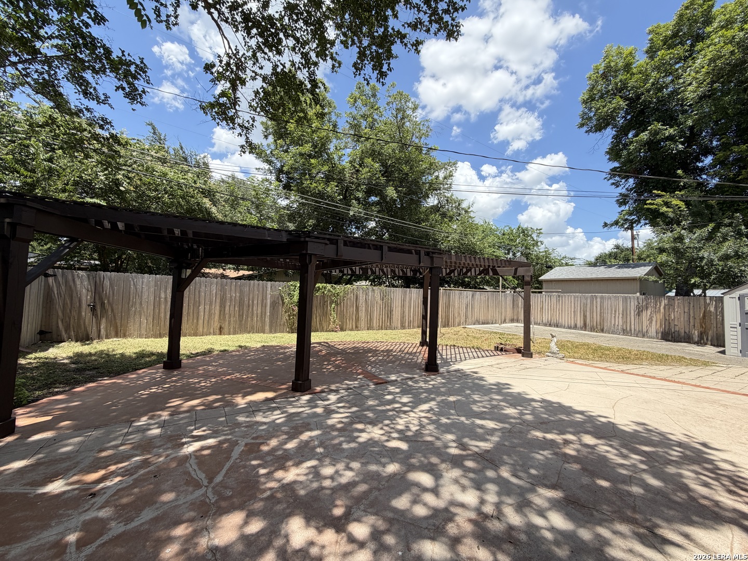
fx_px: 303
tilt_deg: +2.2
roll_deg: -1.8
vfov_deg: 85.7
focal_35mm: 14
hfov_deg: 102.1
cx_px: 374
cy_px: 280
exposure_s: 1/672
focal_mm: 2.22
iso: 40
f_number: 2.2
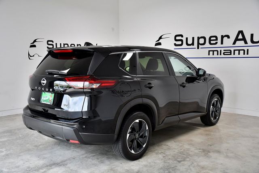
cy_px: 86
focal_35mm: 36
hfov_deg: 53.1
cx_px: 130
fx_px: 259
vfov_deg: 36.9
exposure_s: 1/800
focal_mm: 24
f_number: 4
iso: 1250
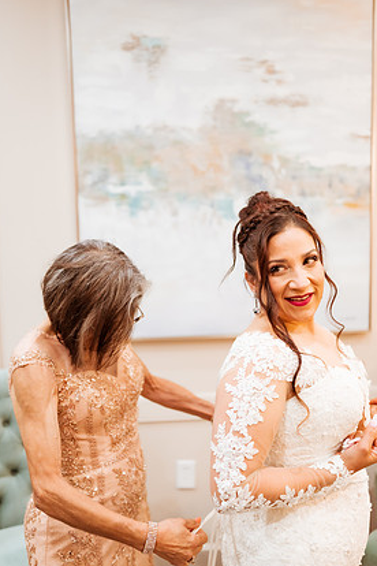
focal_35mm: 38
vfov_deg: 50.7
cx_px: 202
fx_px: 597
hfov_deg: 35.0
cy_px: 282
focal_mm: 35
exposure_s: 1/500
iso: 1250
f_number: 1.8
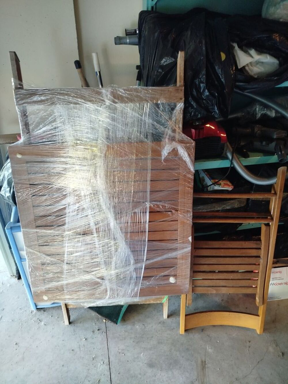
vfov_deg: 71.6
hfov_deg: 56.8
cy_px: 192
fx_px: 266
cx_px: 144
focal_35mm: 24
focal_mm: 5.31
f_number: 1.7
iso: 500
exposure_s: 1/25
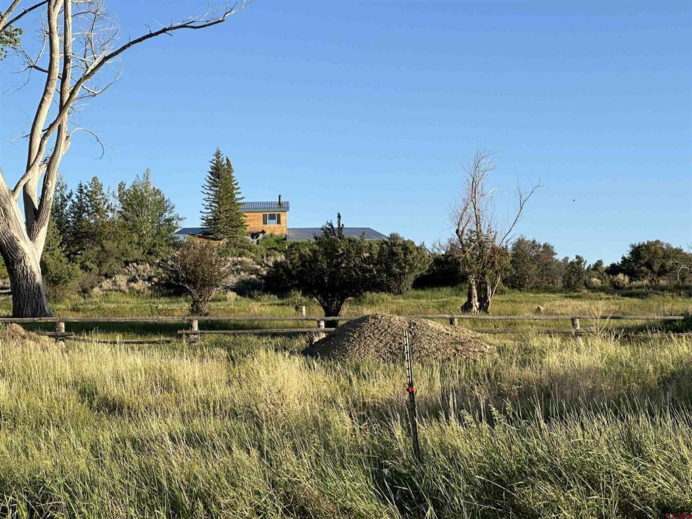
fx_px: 1539
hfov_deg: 25.3
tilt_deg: +3.7
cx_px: 346
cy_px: 260
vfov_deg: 19.1
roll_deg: +1.0
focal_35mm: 77
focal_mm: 9
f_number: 2.8
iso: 32
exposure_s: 1/358
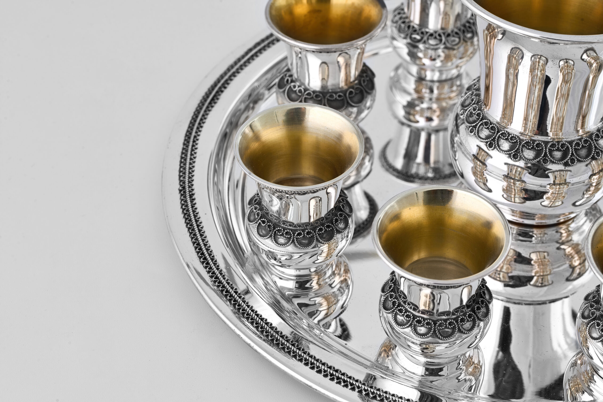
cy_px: 201
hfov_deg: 20.4
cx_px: 302
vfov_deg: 13.7
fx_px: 1675
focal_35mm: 100
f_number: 16
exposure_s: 1/200
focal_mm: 100
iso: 100
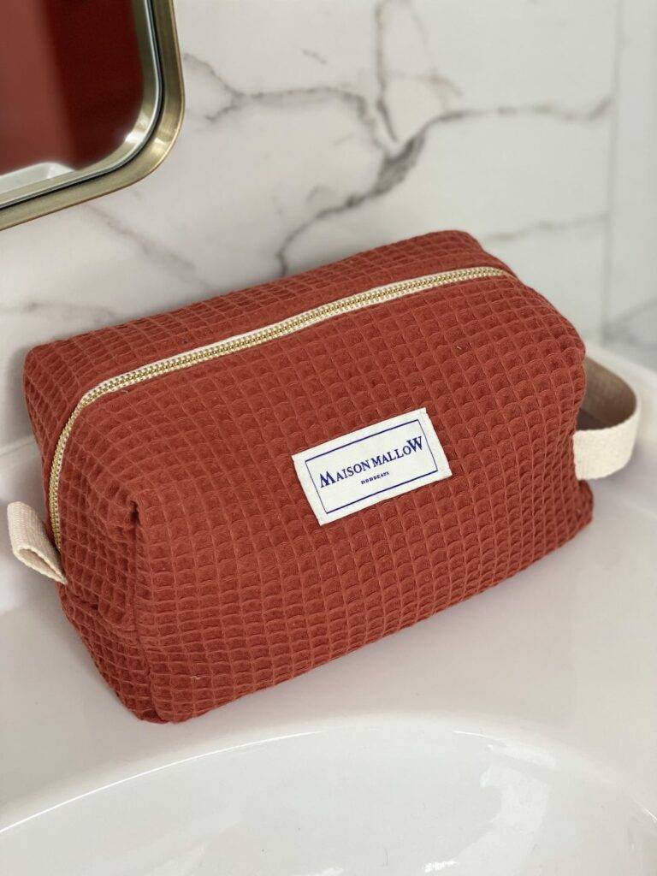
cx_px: 328
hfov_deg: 28.0
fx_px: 1316
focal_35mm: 52
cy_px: 438
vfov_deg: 36.8
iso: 160
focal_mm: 6
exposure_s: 1/122
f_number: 2
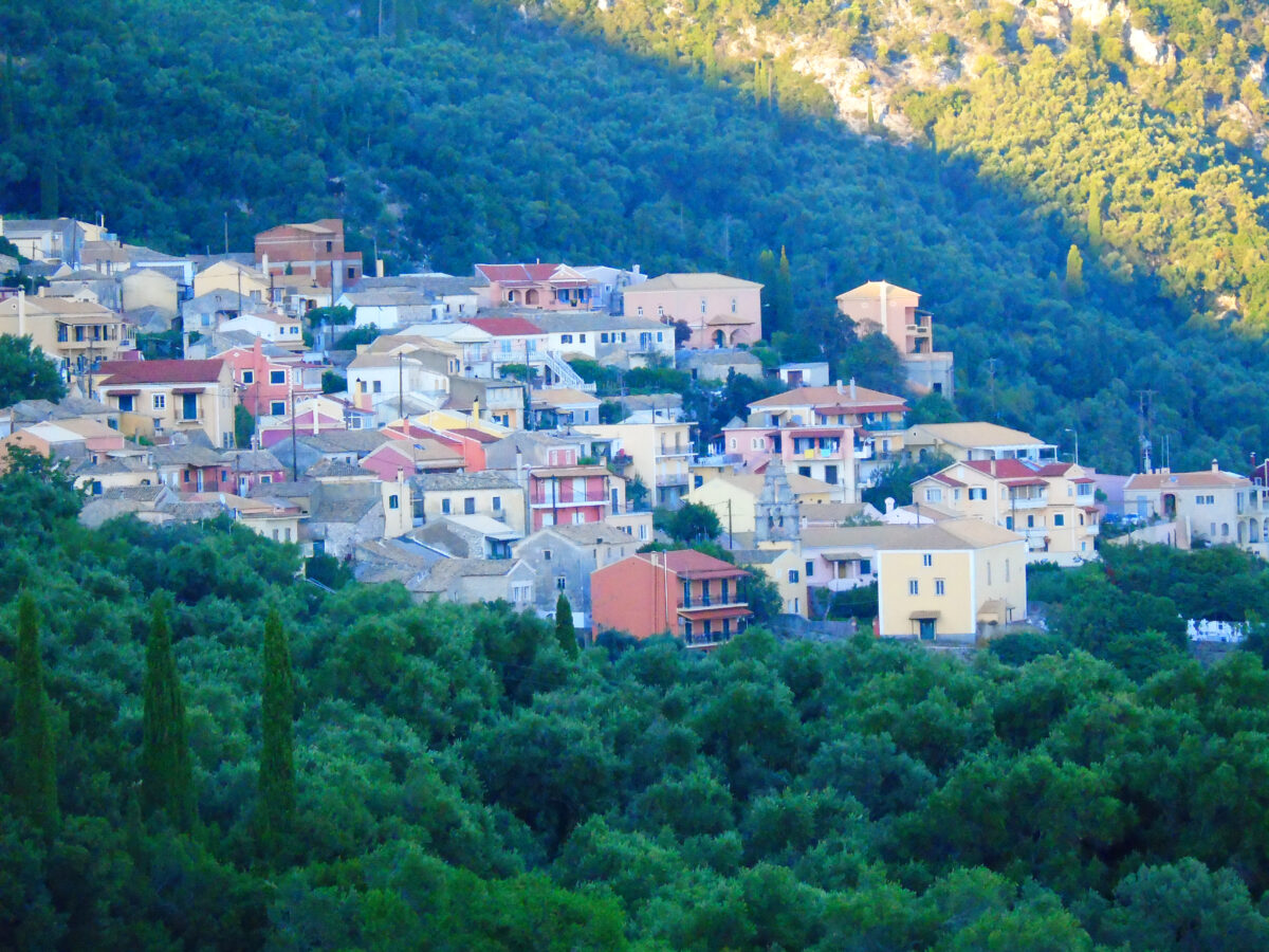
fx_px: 8908
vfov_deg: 6.1
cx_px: 634
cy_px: 476
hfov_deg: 8.1
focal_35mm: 243
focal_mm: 43
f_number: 4.8
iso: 800
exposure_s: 1/640
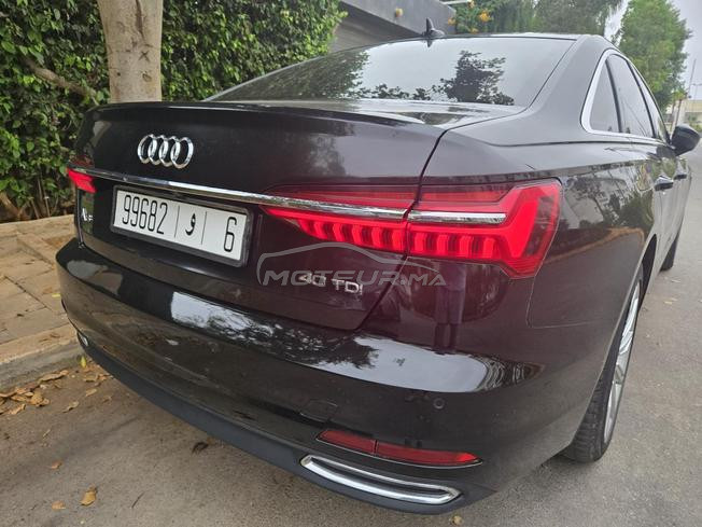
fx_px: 466
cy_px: 264
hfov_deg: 73.9
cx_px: 351
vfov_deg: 58.9
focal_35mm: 23
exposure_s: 1/508
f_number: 1.8
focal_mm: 5.4
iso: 160
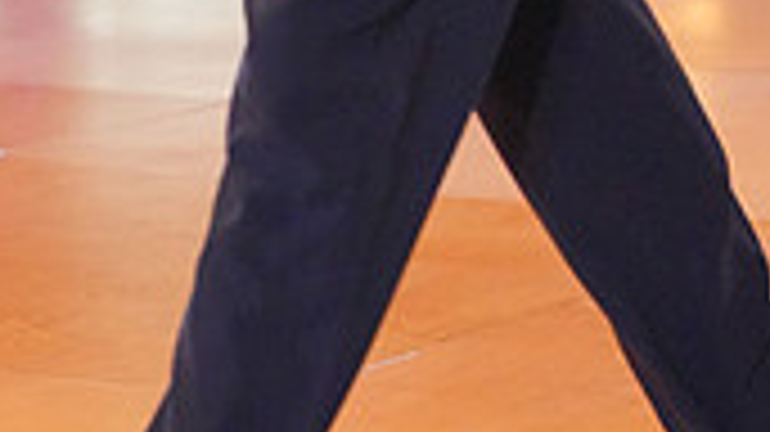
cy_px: -490
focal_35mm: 249
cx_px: 849
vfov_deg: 4.8
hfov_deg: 8.6
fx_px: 5082
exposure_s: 1/500
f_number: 3.5
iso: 8000
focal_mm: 70
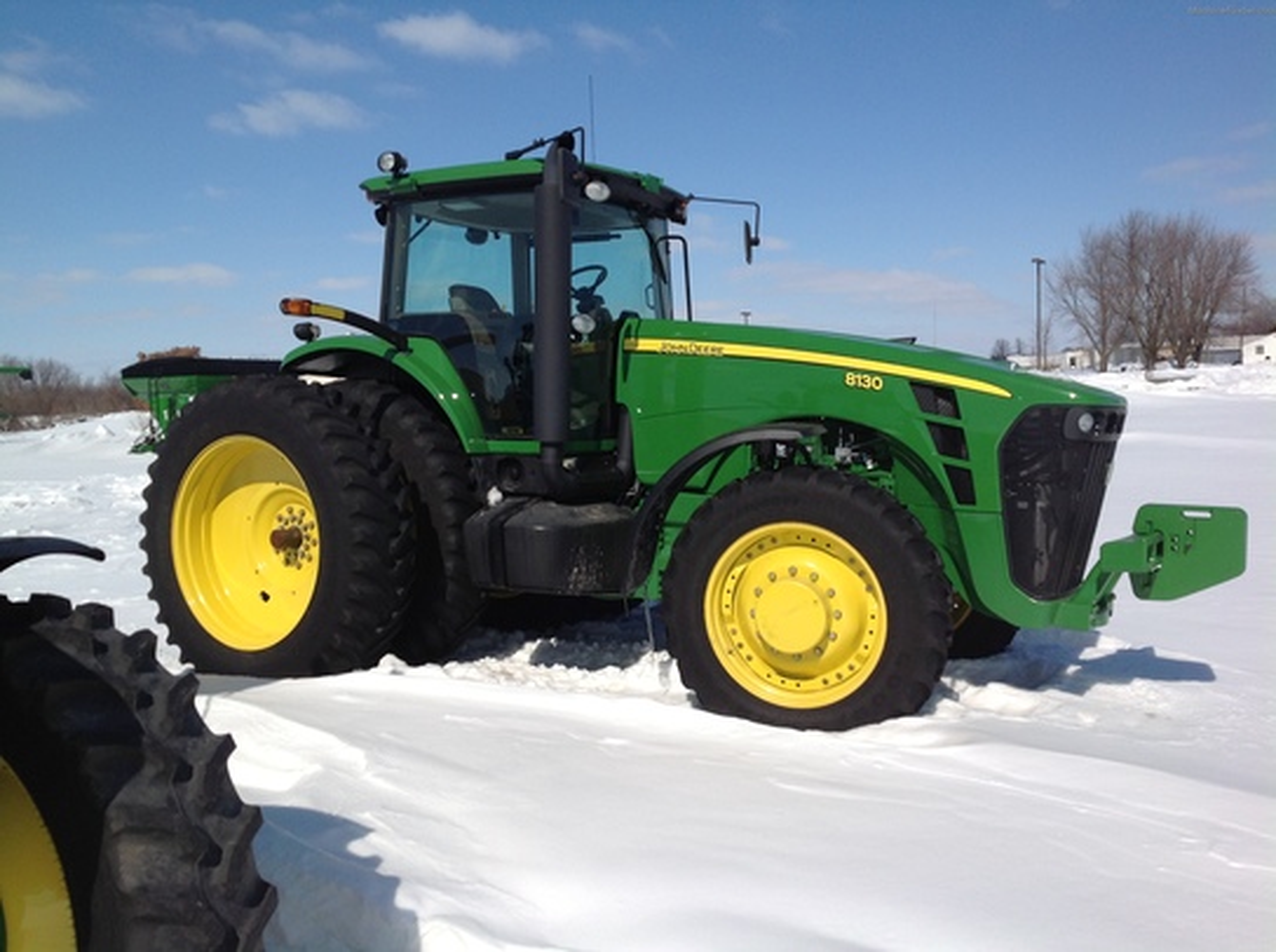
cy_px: 476
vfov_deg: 40.6
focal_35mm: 35
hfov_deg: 52.7
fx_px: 1288
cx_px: 638
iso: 50
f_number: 2.4
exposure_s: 1/5051
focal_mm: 4.28
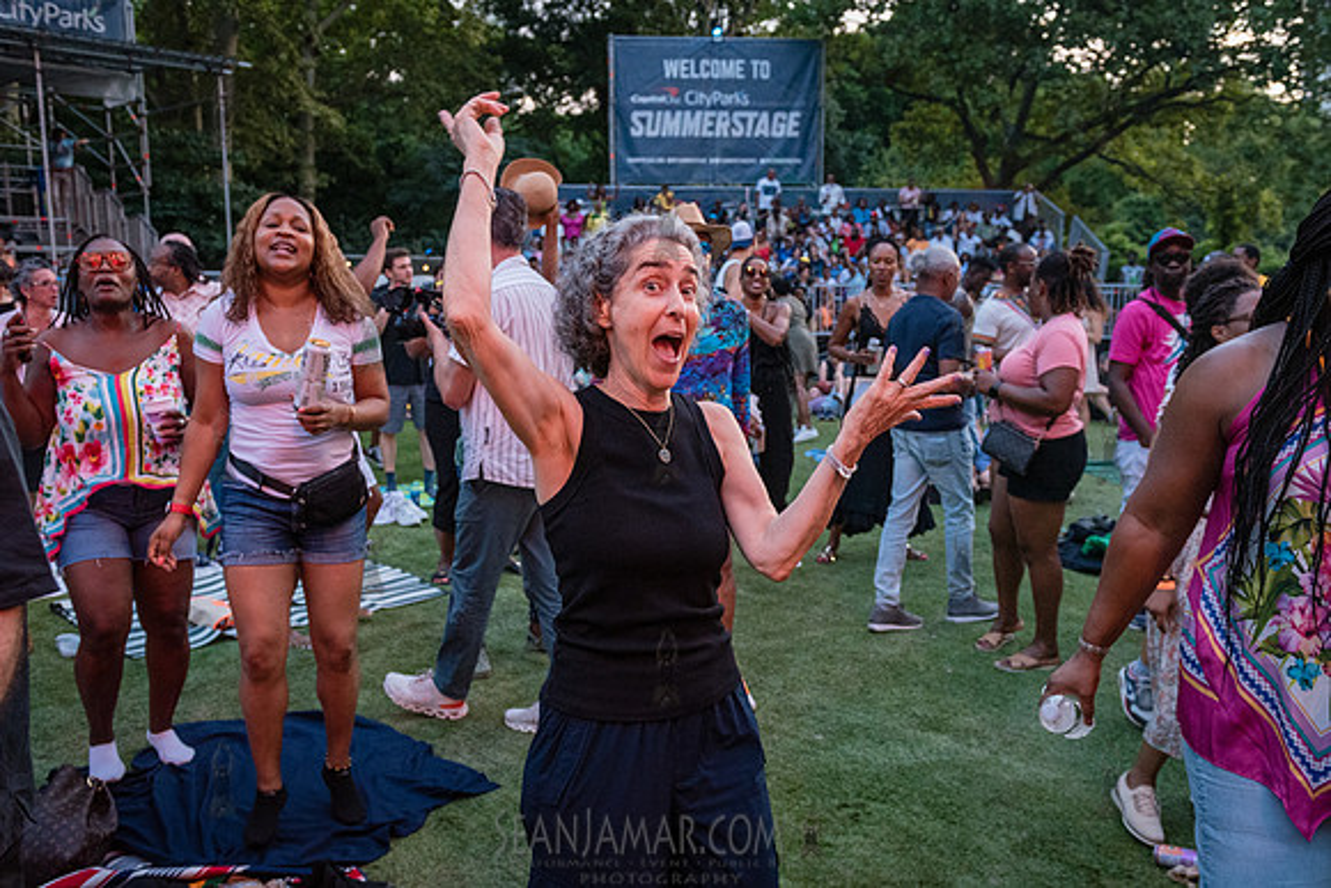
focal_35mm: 32
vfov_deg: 41.0
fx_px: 1185
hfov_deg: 58.6
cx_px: 709
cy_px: 497
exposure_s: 1/320
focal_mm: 27
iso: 2000
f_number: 3.5
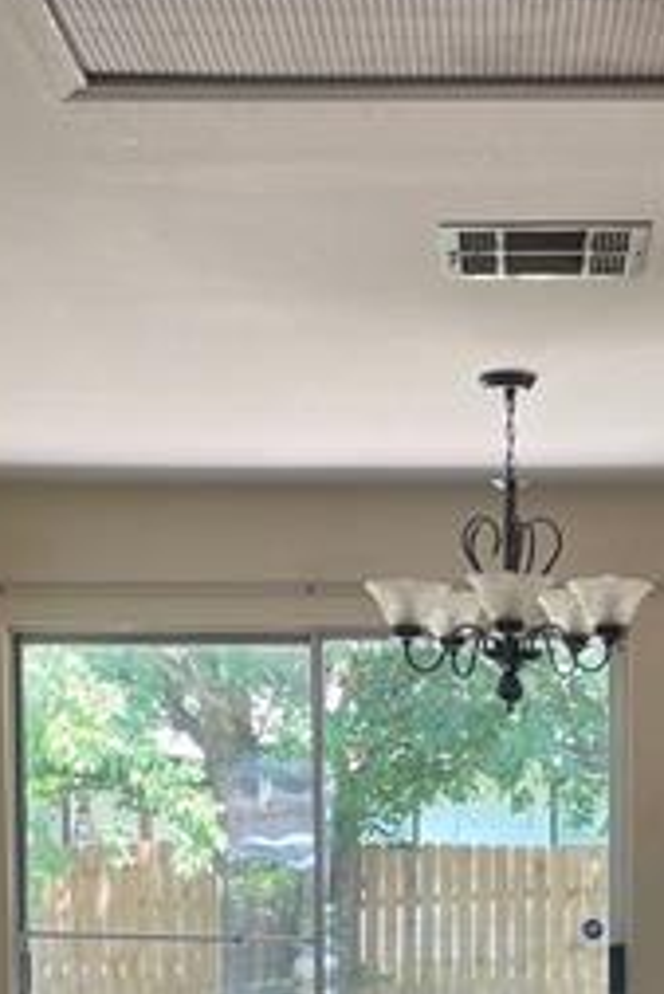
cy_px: 1010
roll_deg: +0.1
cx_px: 515
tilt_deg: -2.9
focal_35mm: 82
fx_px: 2265
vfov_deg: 23.6
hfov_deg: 16.6
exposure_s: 1/121
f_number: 1.6
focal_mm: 4.2
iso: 80
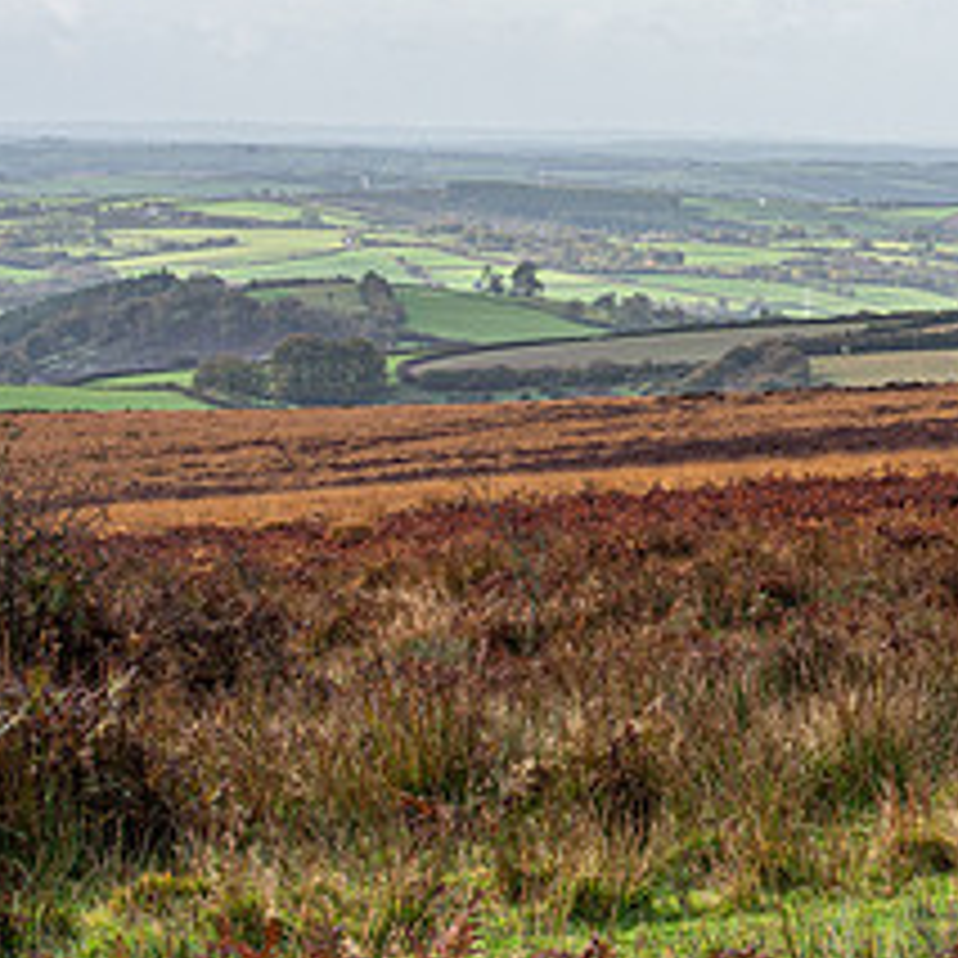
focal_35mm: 185
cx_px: 1088
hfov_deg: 9.4
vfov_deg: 9.5
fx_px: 5792
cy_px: 409
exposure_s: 1/160
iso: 800
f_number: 20
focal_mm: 80
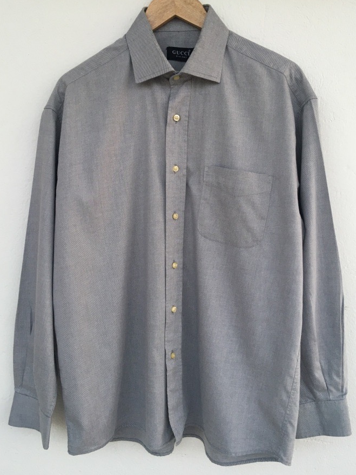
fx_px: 453
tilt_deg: -8.2
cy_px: 237
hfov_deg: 42.9
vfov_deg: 55.4
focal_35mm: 33
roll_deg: +0.3
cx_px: 182
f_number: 2.2
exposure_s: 1/33
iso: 32
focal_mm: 4.15
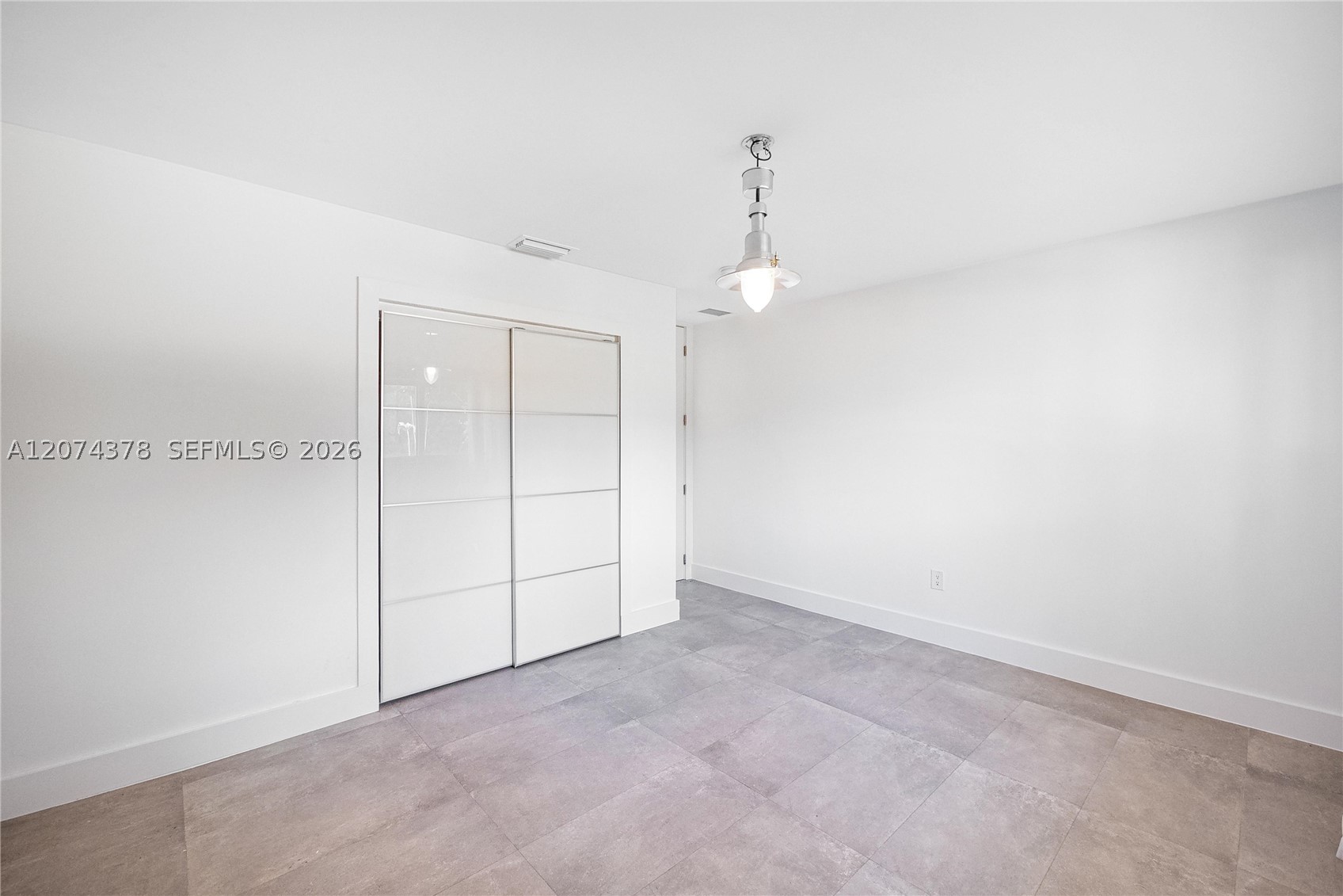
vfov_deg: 81.2
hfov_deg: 104.2
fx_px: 522
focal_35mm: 14
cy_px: 448
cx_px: 672
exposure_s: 1/60
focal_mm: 7
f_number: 4
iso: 800
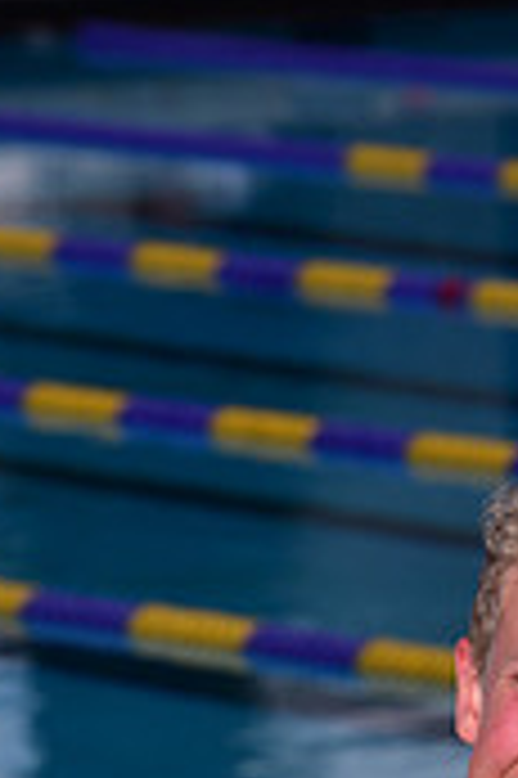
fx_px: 11267
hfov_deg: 2.6
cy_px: 1025
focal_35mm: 521
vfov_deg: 3.9
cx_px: 552
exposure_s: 1/250
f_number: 9
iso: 80
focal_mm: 155
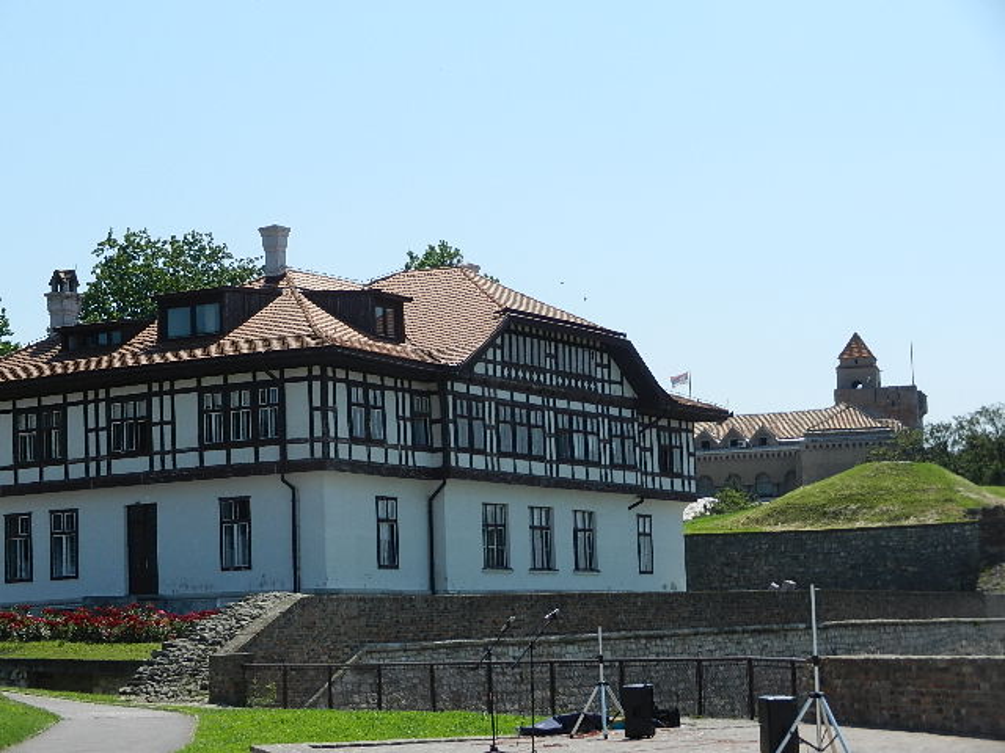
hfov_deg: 25.0
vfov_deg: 18.9
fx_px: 2265
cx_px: 502
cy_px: 376
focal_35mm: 78
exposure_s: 1/1000
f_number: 4.8
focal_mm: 14.1
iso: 160
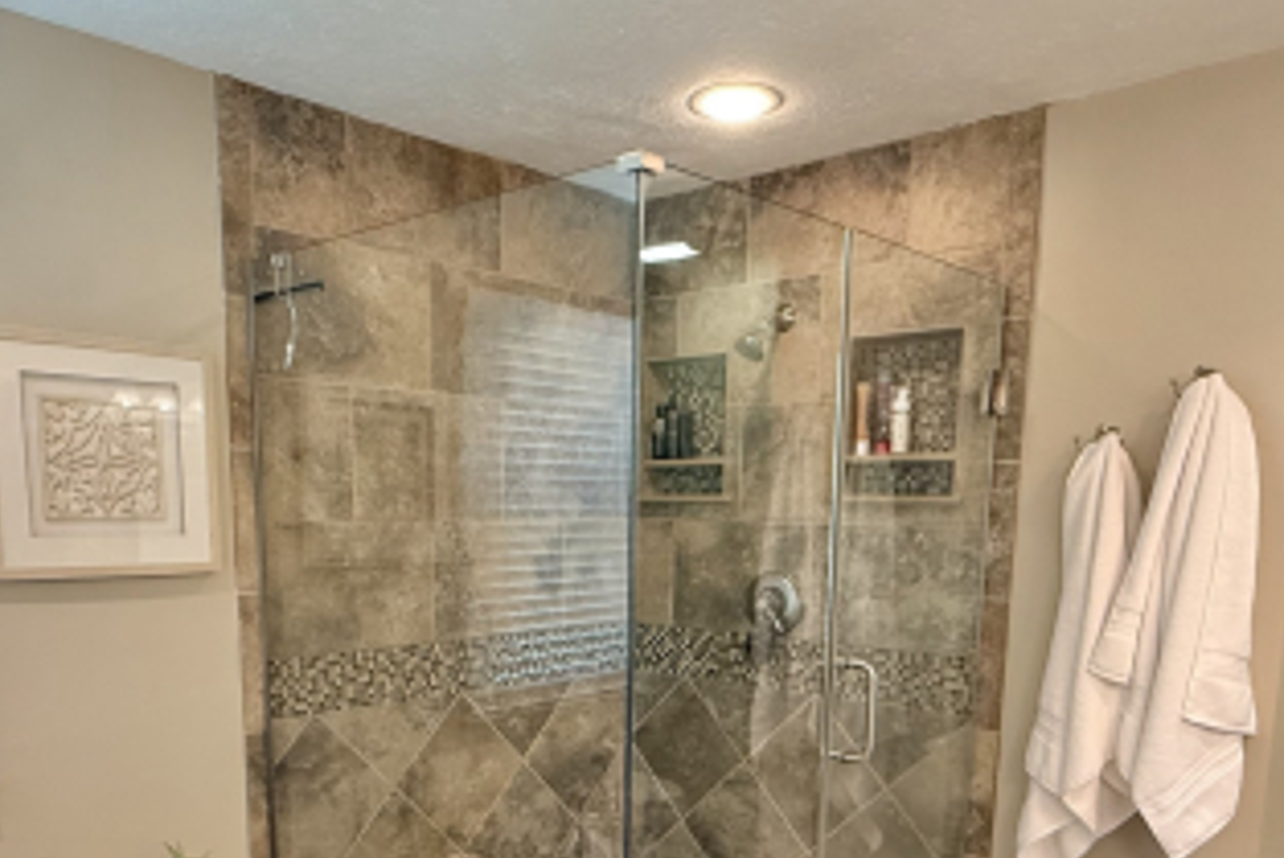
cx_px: 597
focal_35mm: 31
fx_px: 1106
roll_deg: +0.2
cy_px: 690
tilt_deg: -9.0
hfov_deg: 60.2
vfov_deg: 40.6
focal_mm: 2.22
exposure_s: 1/60
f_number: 2.2
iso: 200
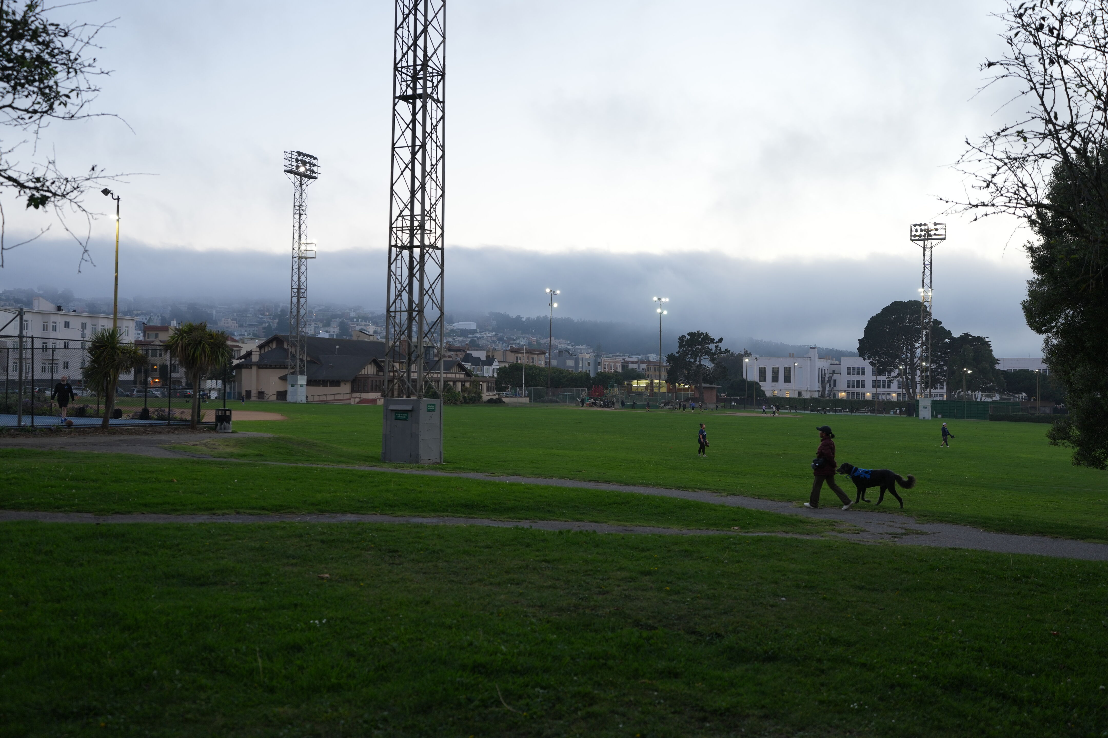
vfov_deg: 37.9
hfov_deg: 54.4
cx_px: 554
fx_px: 1077
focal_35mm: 35
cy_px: 369
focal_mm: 35
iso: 320
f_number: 2.8
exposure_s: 1/100
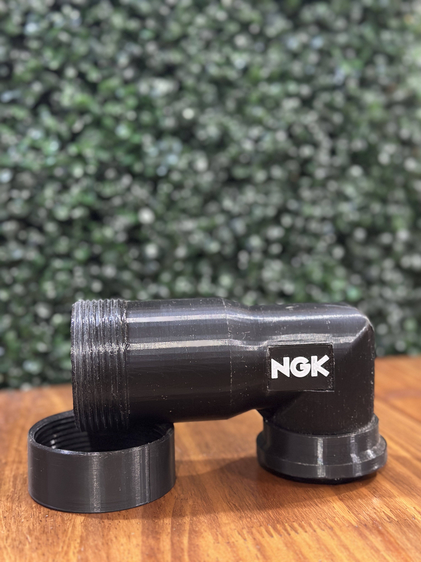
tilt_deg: -7.6
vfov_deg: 39.7
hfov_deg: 30.3
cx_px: 210
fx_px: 778
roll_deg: +0.5
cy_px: 281
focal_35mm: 48
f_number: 1.78
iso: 640
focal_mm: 6.86
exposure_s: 1/25
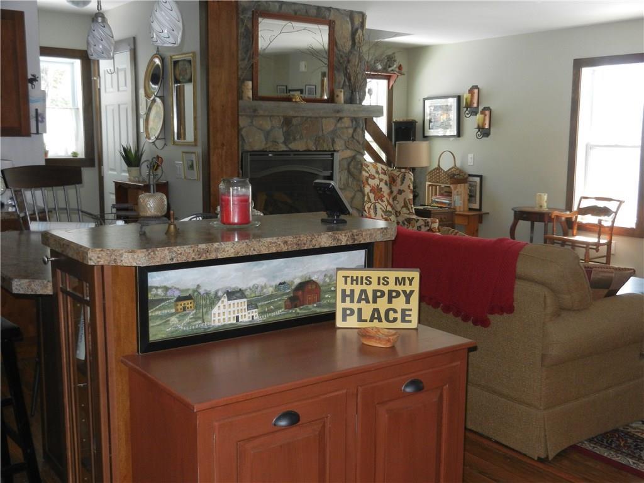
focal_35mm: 38
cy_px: 242
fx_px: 707
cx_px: 322
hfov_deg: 49.0
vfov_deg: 37.7
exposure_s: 1/30
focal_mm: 6.9
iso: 280
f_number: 4
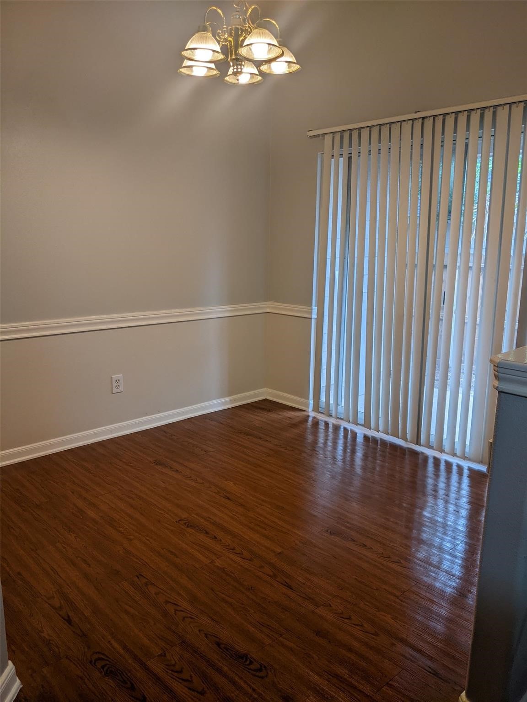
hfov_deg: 51.4
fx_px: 548
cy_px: 351
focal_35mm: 27
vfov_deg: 65.3
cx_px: 264
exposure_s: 1/120
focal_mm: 4.44
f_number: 1.8
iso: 43
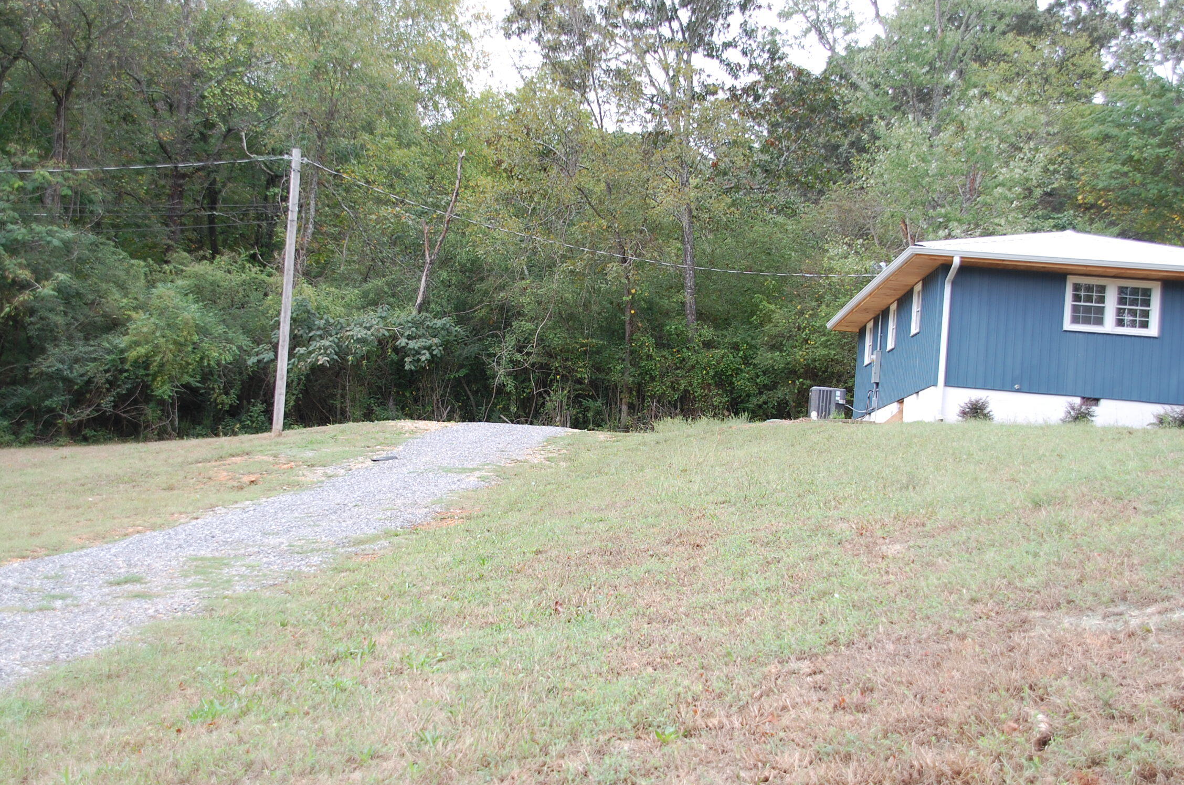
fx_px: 1576
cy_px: 392
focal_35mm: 48
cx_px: 592
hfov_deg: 41.2
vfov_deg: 28.0
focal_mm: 32
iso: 200
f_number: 6.3
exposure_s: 1/160
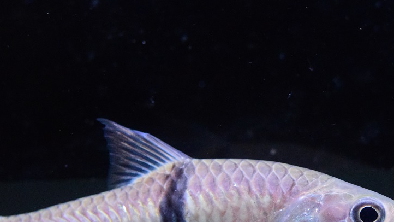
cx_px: 178
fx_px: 982
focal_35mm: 94
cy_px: 171
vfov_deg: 12.8
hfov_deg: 22.7
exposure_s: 1/200
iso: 5000
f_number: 7.1
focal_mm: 36
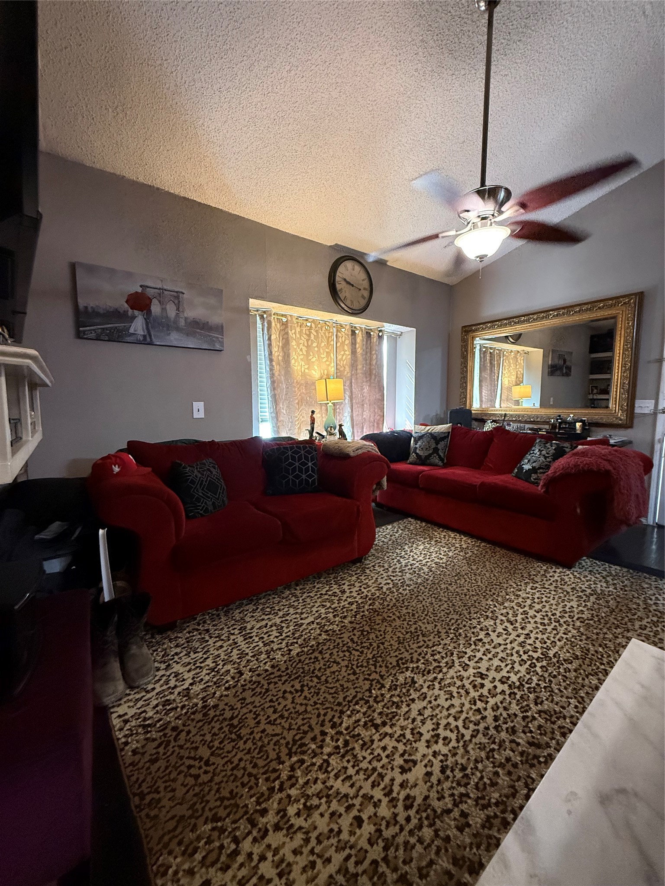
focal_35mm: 14
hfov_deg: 85.7
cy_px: 443
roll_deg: -0.3
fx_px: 359
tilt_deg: -6.4
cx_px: 332
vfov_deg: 102.1
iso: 640
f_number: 2.2
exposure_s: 1/60
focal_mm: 2.22
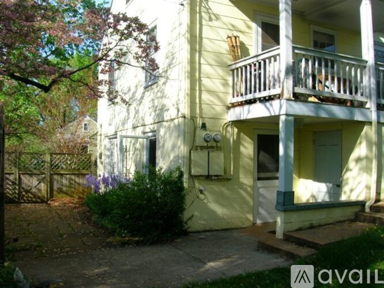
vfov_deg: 41.8
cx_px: 192
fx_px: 377
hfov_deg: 53.9
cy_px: 144
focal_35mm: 34
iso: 50
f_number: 4.9
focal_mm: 5.7
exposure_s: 1/181
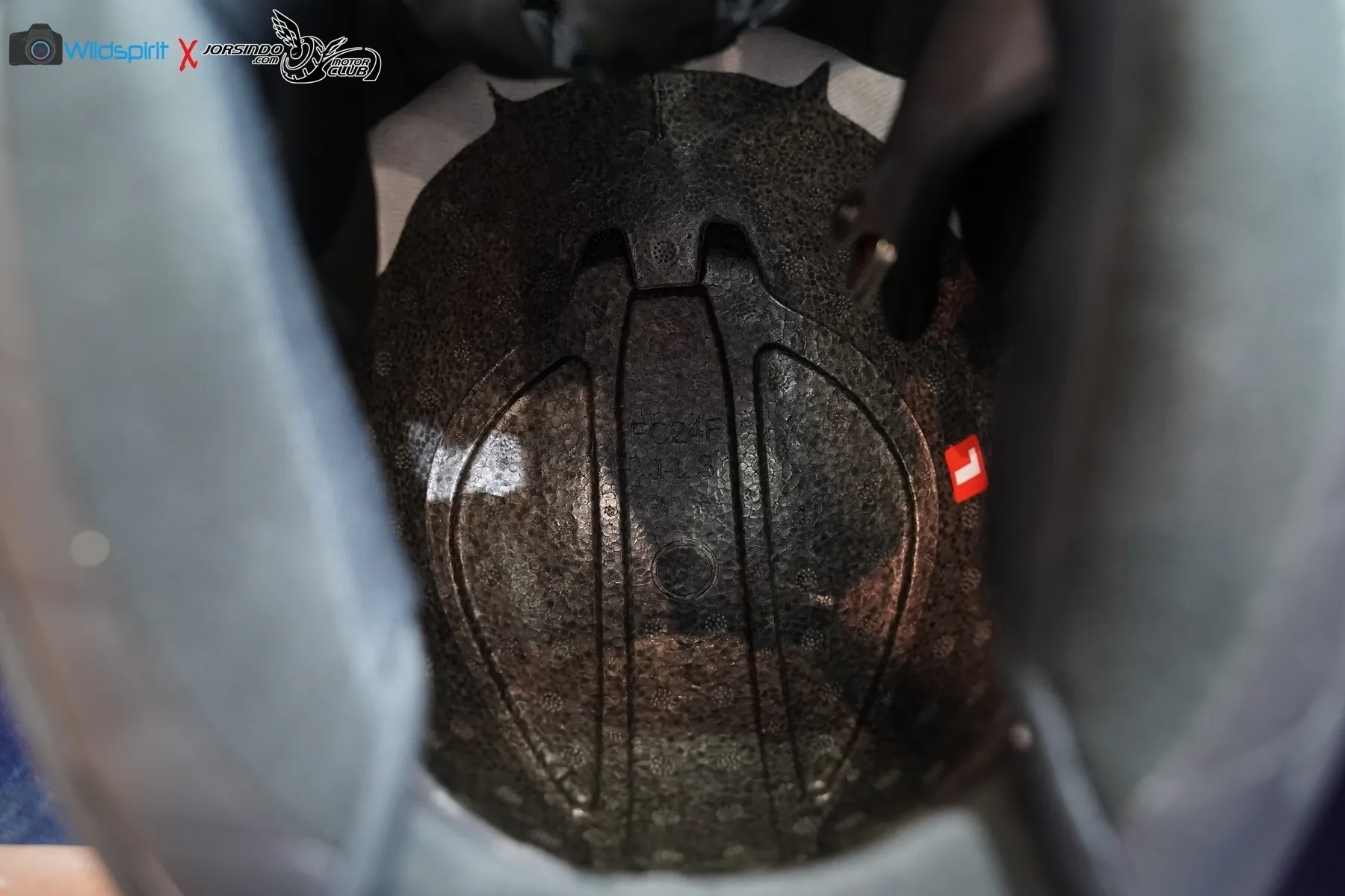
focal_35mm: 29
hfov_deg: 63.7
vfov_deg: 45.0
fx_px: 1083
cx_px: 672
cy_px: 448
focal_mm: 29
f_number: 4
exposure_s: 1/60
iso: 4000
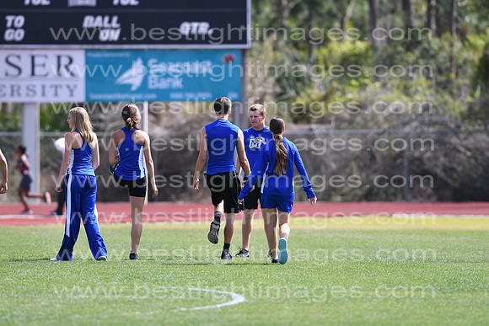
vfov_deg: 3.1
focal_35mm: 450
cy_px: 163
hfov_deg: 4.6
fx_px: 6114
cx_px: 244
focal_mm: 300
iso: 100
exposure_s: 1/1000
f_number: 3.2
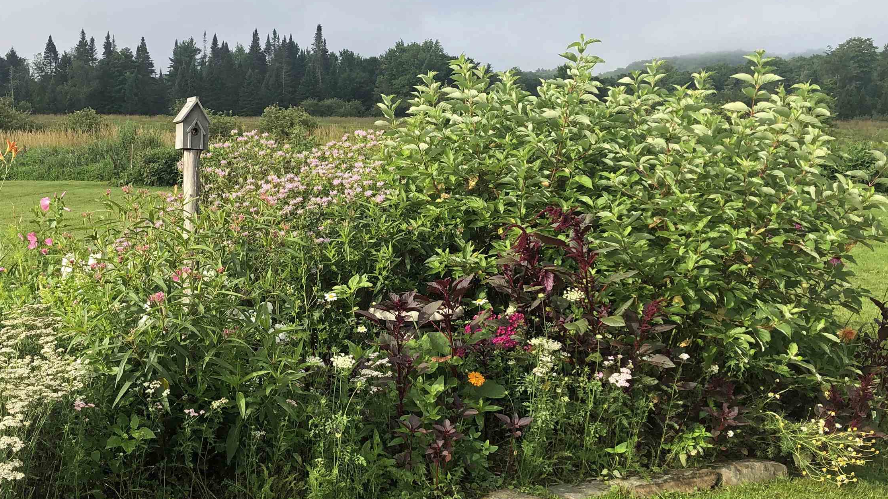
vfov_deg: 28.3
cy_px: 237
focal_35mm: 42
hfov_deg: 47.7
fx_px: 989
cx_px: 310
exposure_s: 1/1104
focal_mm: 3.99
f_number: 1.8
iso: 20
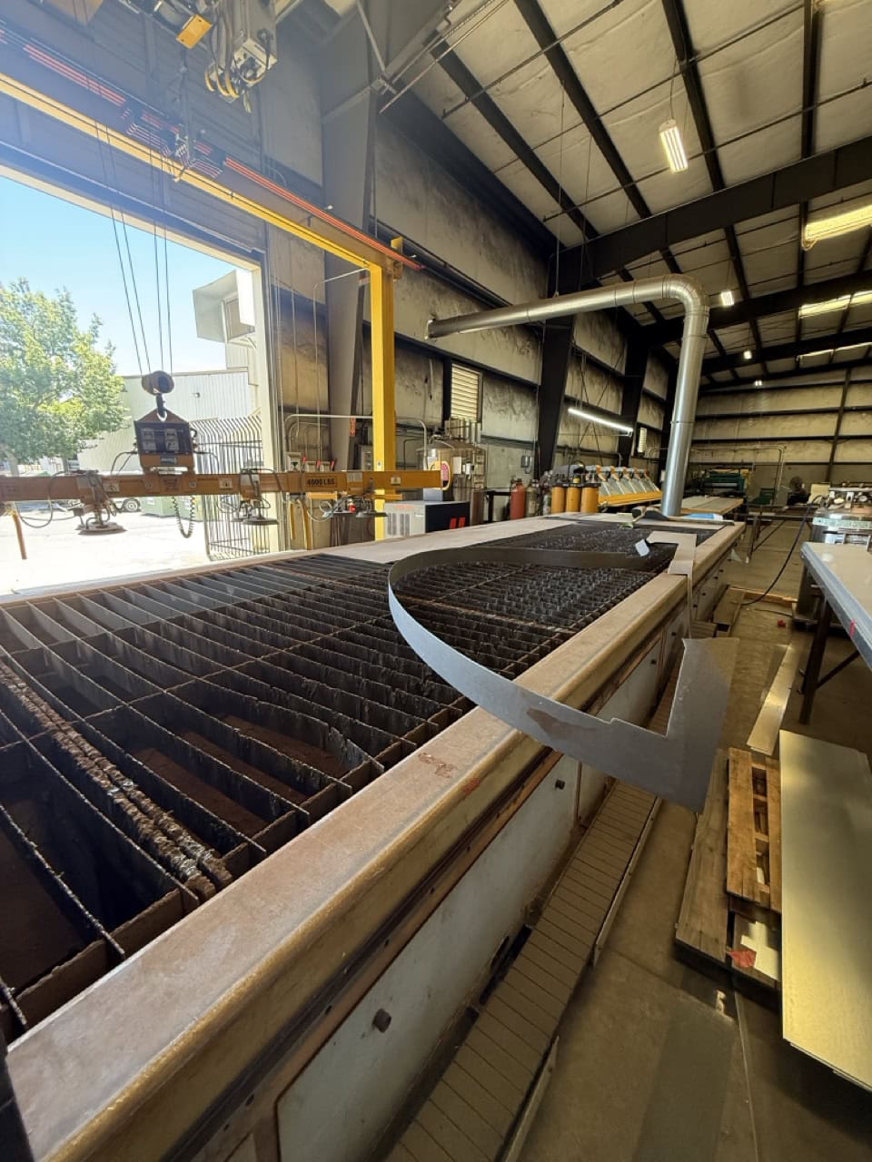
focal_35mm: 14
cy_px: 581
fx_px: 470
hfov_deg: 85.7
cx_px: 436
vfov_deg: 102.1
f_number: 2.2
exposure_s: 1/99
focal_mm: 2.2
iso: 200
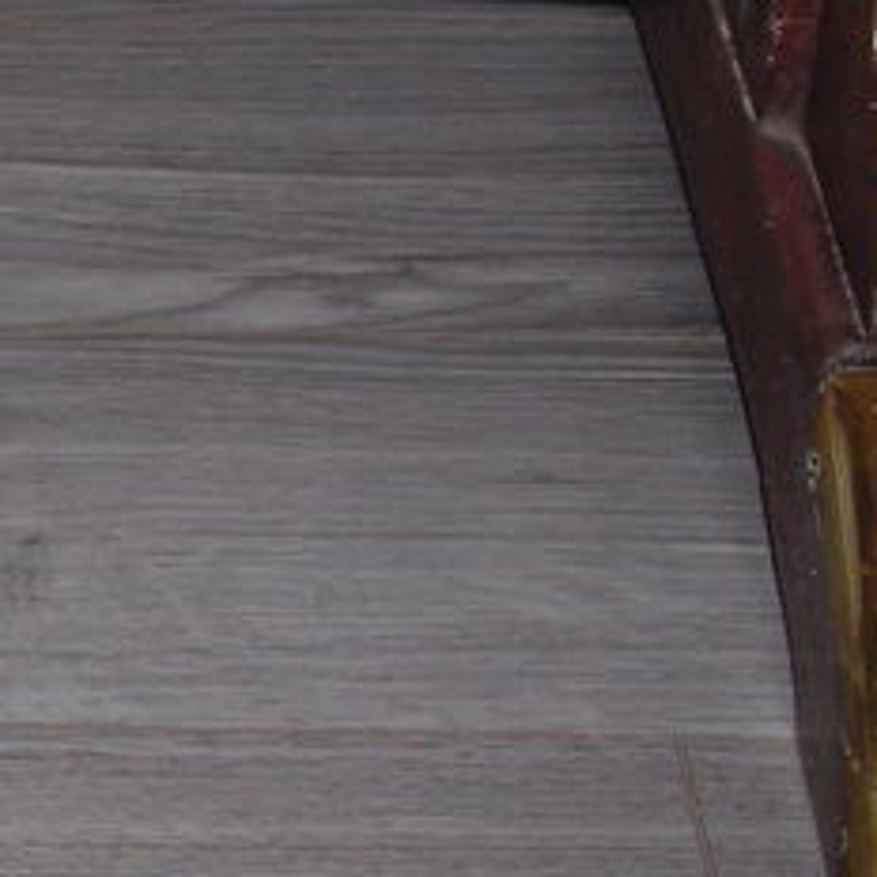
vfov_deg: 12.0
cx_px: -590
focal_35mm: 145
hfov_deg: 11.4
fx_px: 4156
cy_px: 450
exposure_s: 1/60.1
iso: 50
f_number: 3.2
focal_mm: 6.3
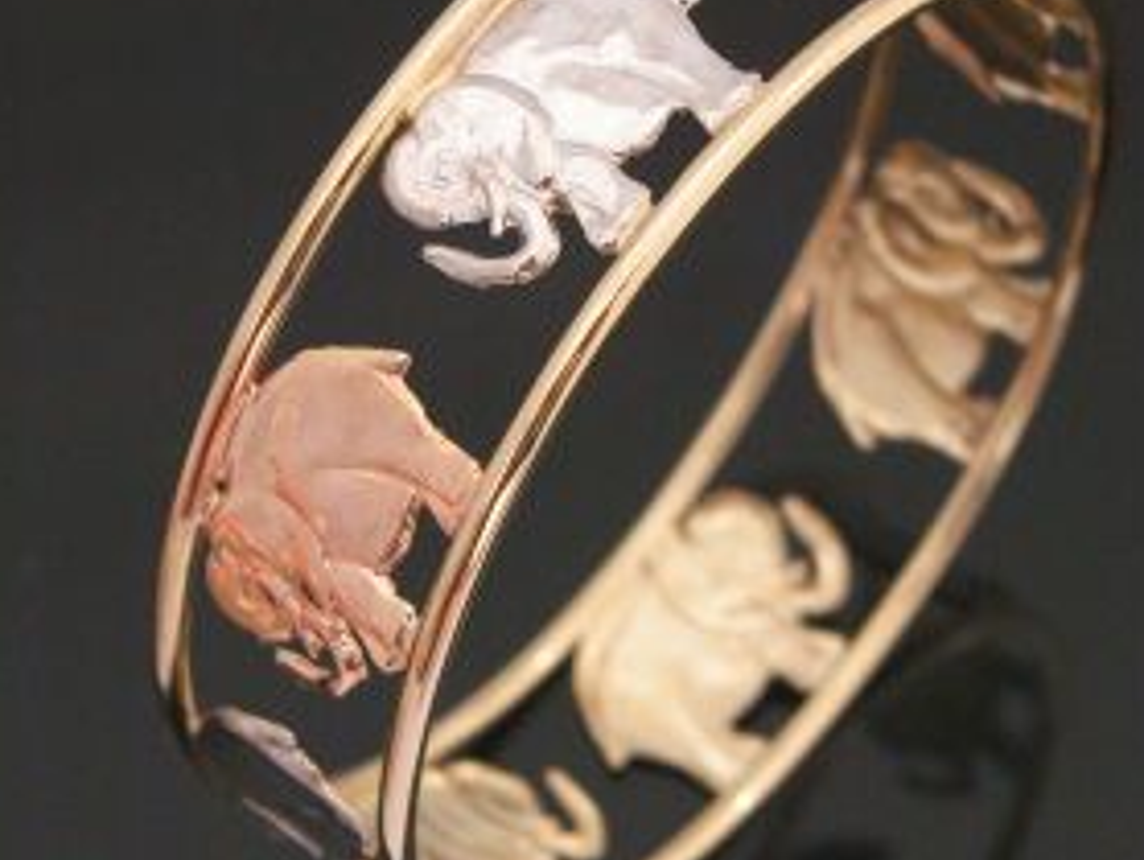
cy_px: 407
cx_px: 576
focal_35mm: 162
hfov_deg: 12.2
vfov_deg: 9.2
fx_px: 5358
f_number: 4.6
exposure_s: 1/1238
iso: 400
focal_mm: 25.4
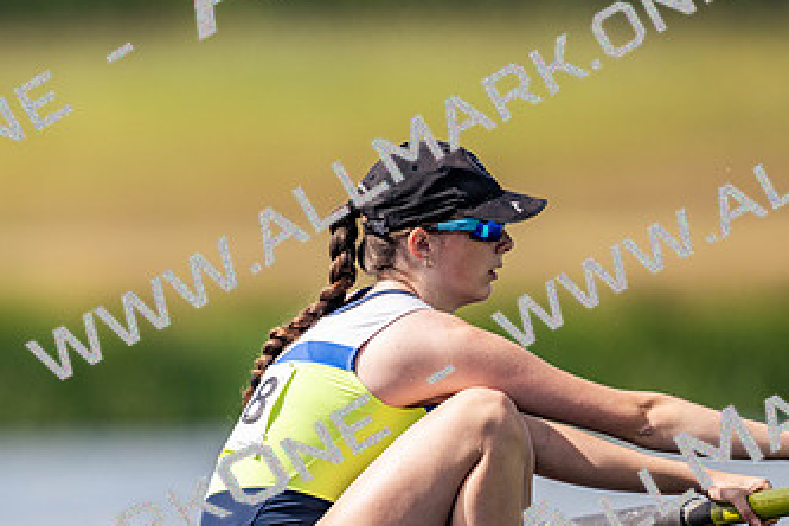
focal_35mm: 1046
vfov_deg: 1.3
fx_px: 22923
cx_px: 320
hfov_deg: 2.0
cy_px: 387
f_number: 4
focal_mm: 600
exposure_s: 1/2500
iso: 160
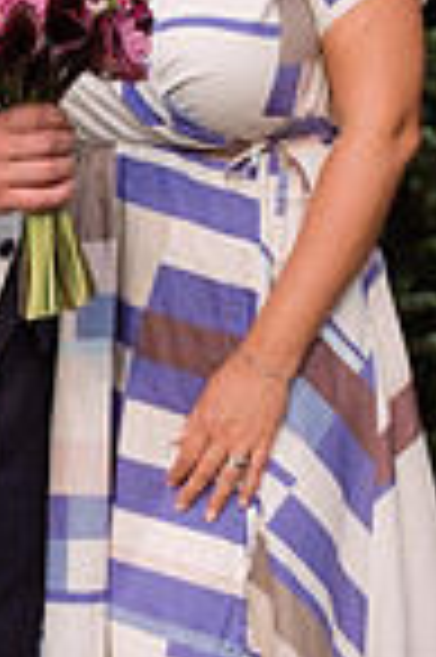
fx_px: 2130
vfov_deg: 17.5
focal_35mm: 117
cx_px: -108
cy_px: 346
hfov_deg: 11.4
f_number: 4
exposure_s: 1/500
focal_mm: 38
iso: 320
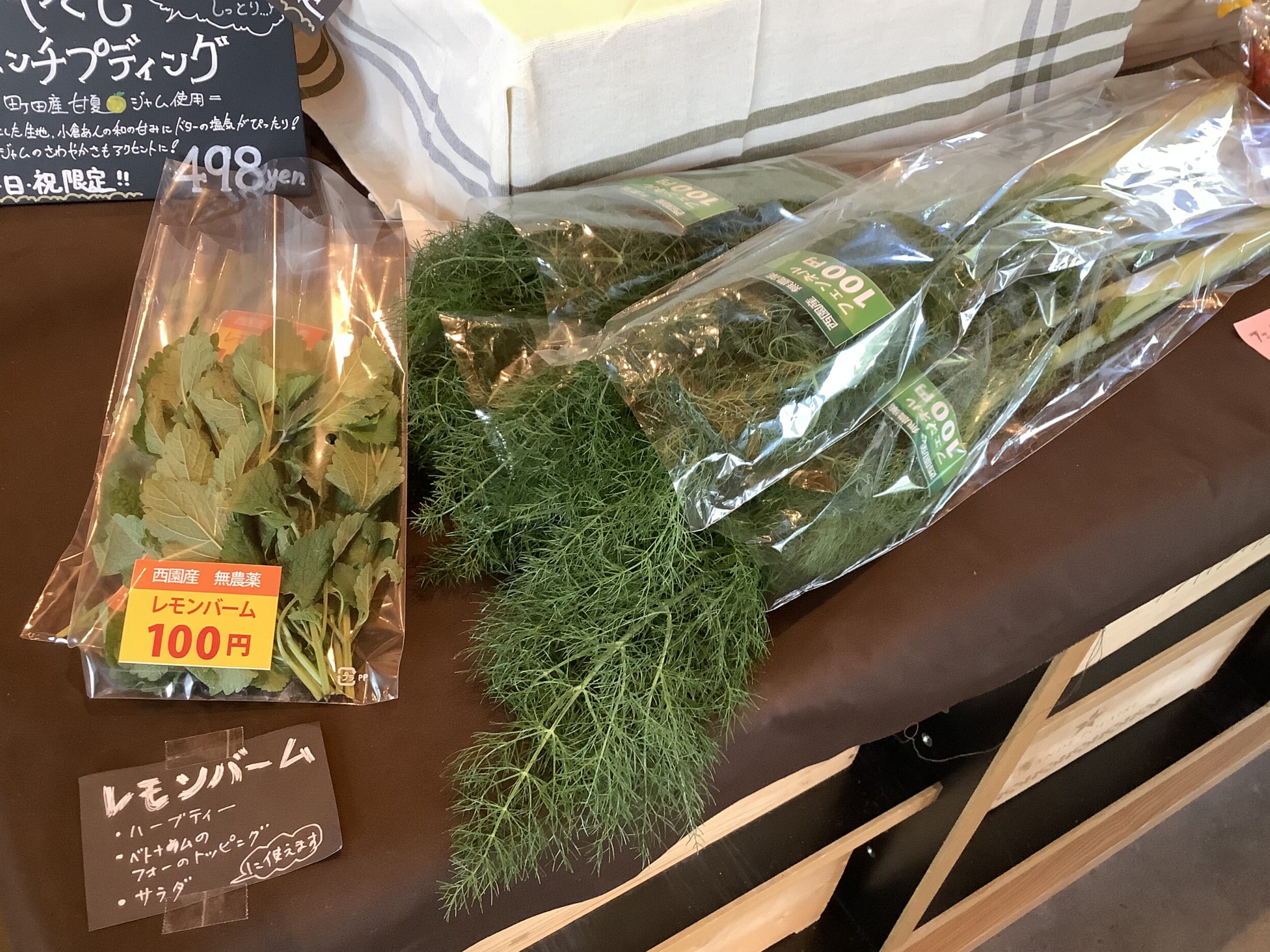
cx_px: 625
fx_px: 1174
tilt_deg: -47.4
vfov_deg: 44.2
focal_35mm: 32
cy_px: 464
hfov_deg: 56.8
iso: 250
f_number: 2.4
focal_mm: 3.3
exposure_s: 1/50
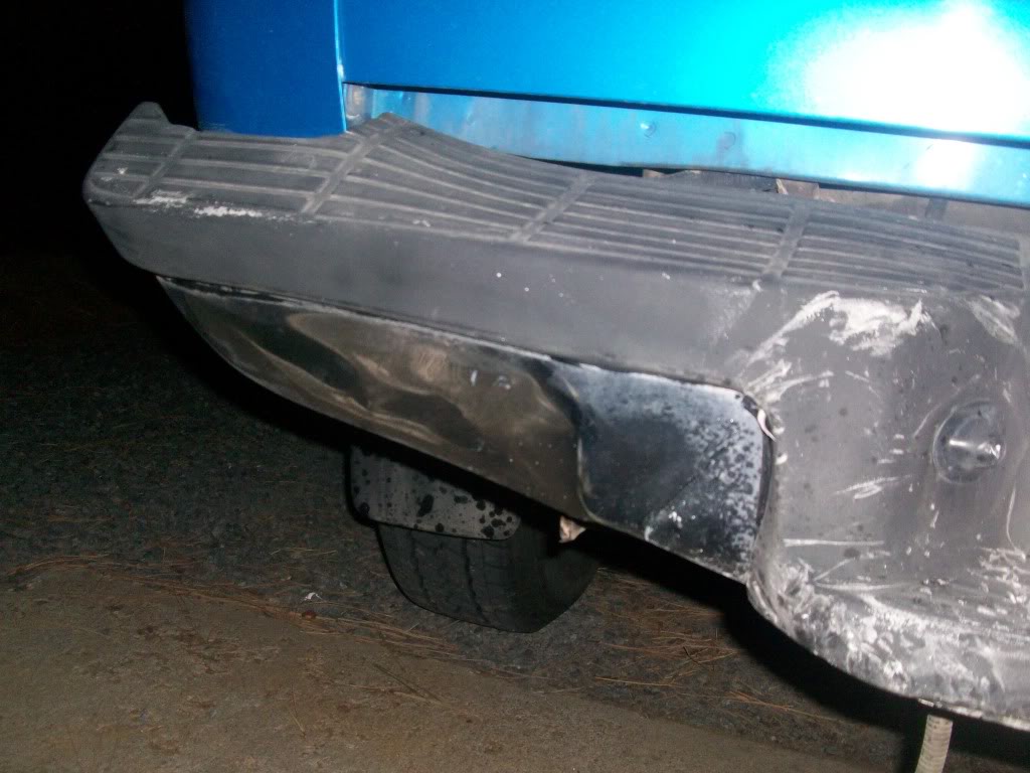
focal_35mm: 34
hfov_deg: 54.0
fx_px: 1012
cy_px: 386
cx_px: 515
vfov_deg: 41.8
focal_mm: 5.7
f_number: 2.8
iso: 160
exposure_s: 1/60
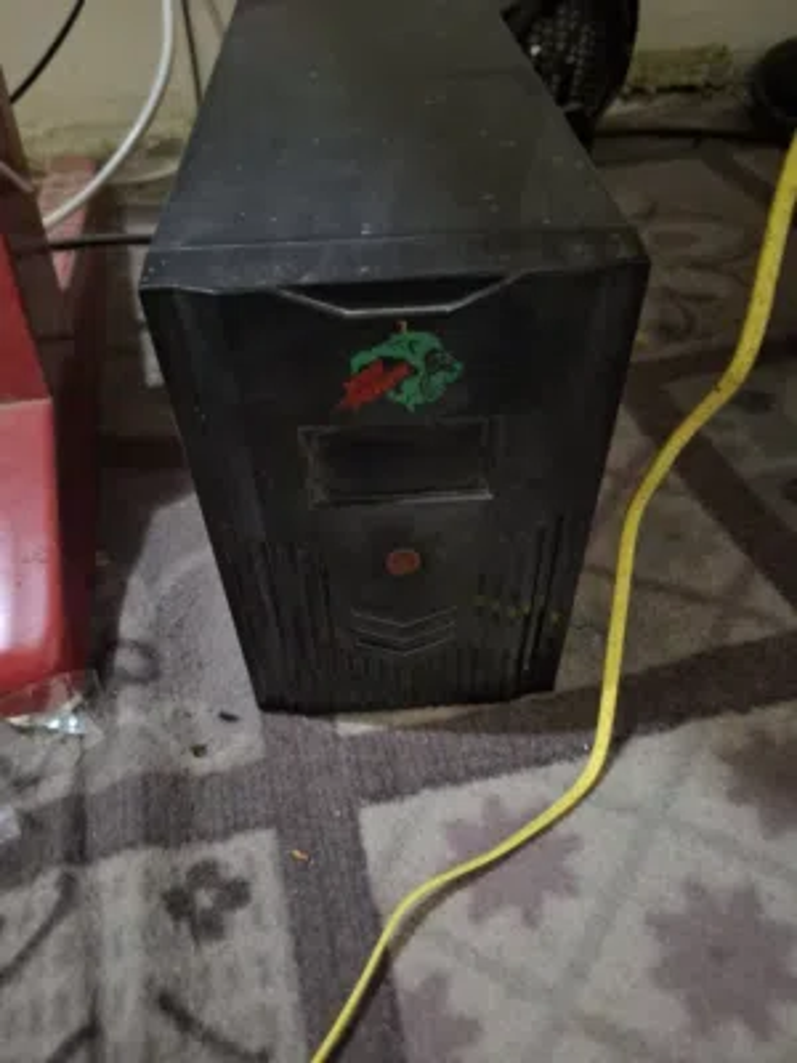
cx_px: 398
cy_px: 532
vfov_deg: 73.9
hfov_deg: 58.9
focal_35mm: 23
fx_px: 706
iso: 800
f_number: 1.8
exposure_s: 1/25
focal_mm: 5.54
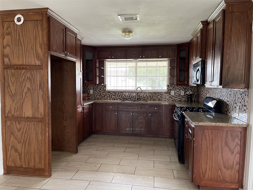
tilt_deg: -4.7
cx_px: 126
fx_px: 183
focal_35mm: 25
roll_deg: +0.0
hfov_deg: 69.4
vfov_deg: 54.9
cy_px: 95
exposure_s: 1/46
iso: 500
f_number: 1.6
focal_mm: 5.1
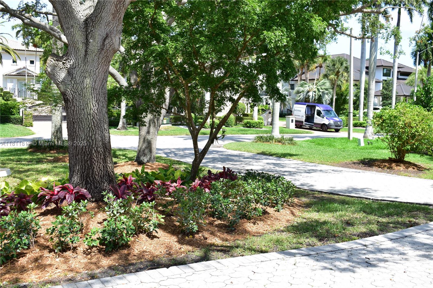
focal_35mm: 38
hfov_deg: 51.3
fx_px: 451
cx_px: 216
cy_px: 144
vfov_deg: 35.5
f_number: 6.3
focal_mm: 25
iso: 100
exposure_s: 1/160
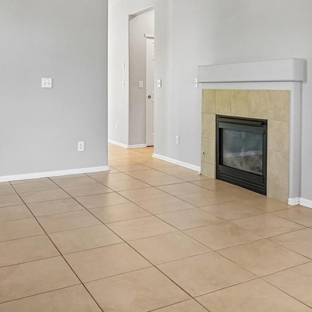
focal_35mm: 37
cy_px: 85
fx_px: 379
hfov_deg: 44.7
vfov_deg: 43.6
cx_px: 178
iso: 500
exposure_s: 1/15
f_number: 8
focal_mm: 11
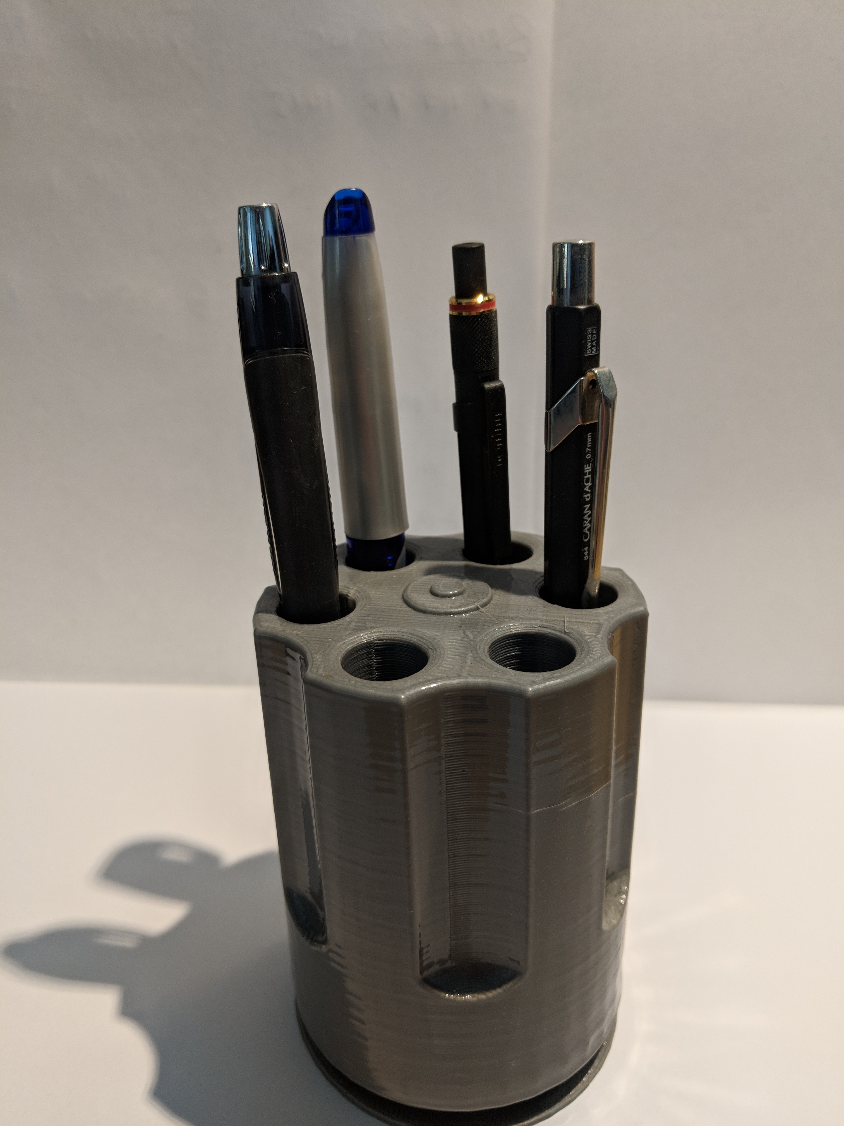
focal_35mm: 27
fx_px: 878
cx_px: 422
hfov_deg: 51.4
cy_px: 563
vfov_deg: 65.3
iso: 138
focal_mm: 4.44
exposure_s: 1/120
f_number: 1.8
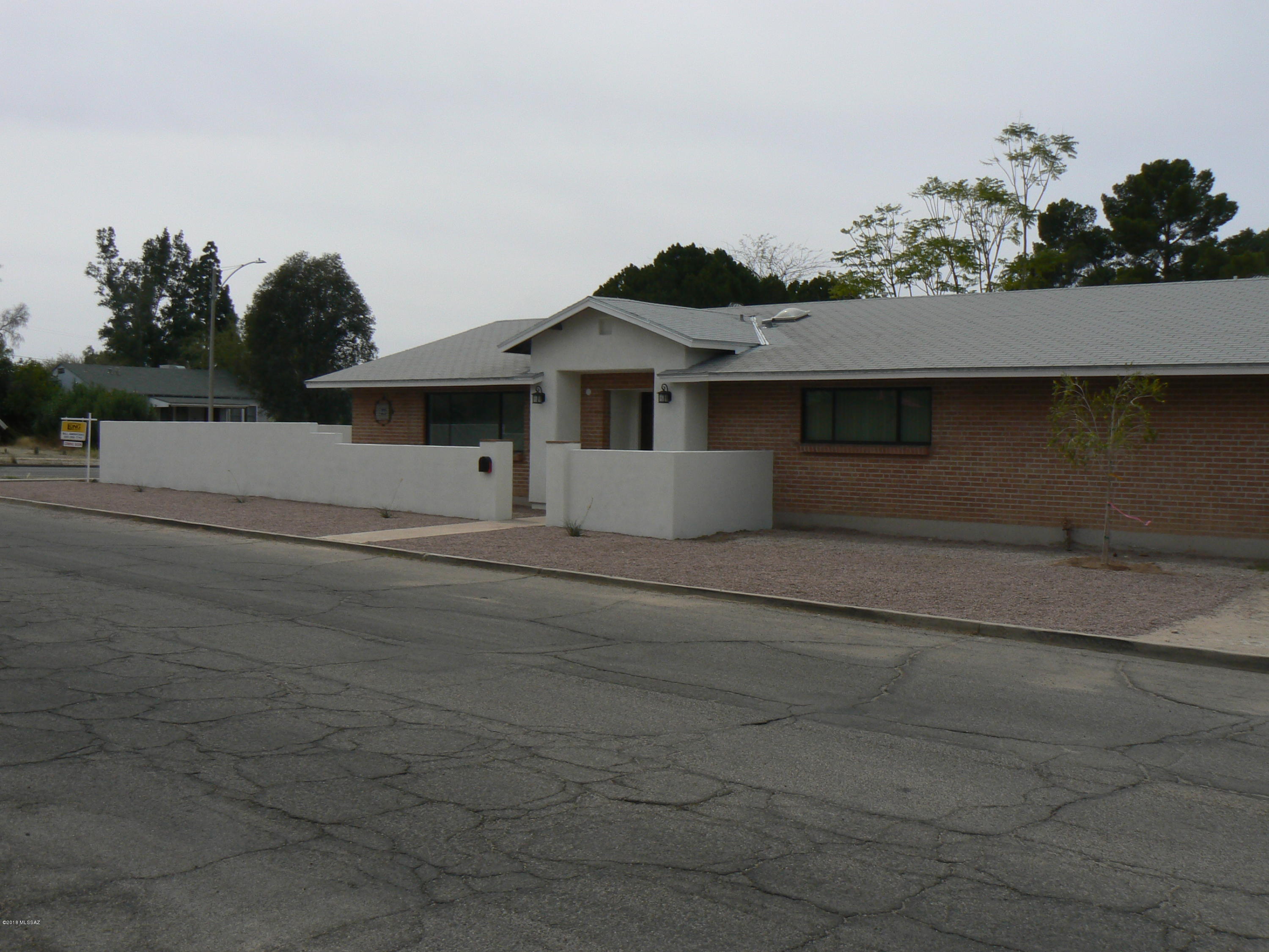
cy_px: 476
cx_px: 634
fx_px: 1320
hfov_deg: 51.4
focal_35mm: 36
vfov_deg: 39.7
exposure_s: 1/640
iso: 80
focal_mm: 6
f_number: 8
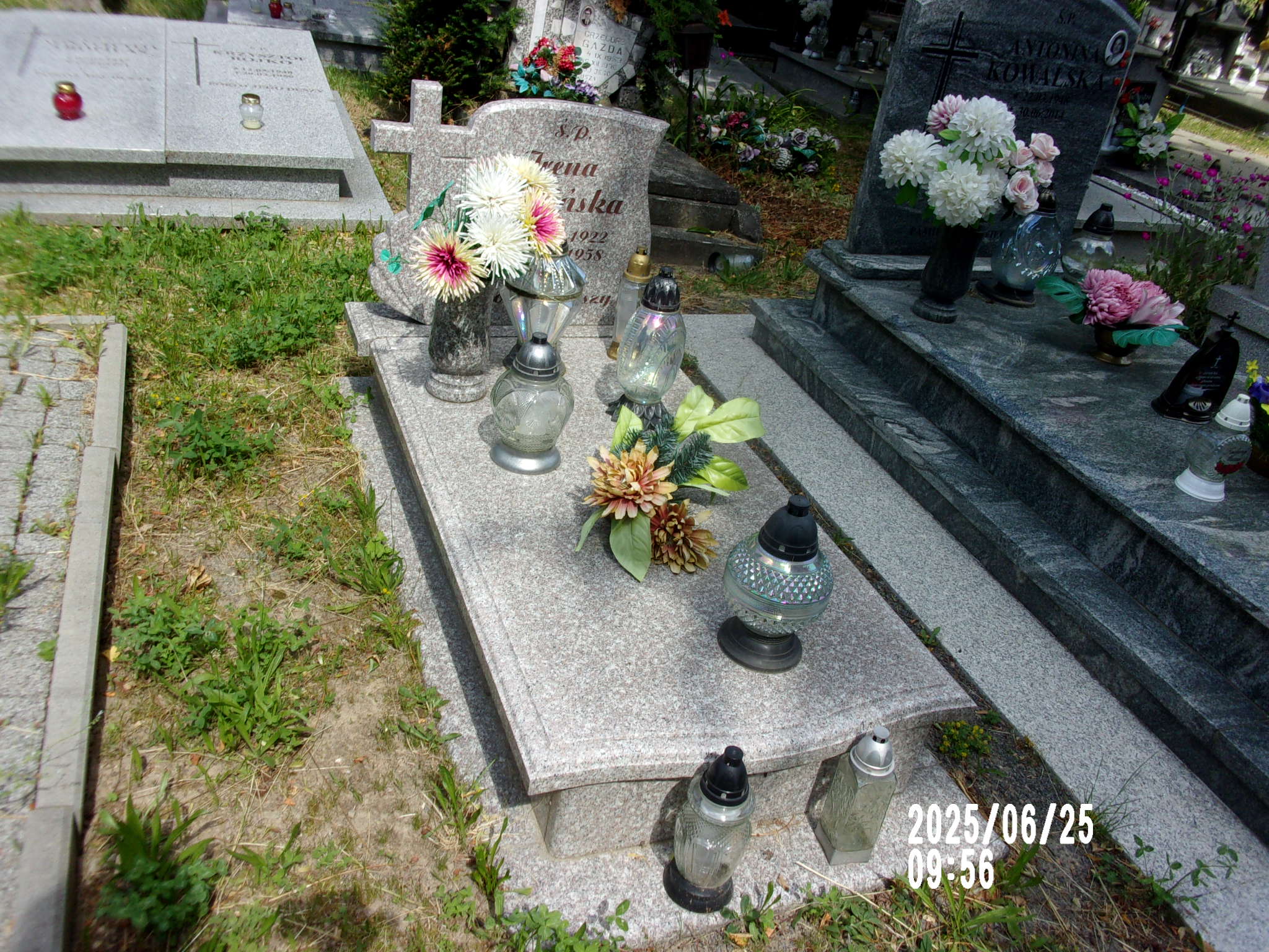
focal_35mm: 28
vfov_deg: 49.7
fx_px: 1026
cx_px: 634
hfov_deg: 63.4
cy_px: 476
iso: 80
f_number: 10.8
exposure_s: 1/42
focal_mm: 5.1
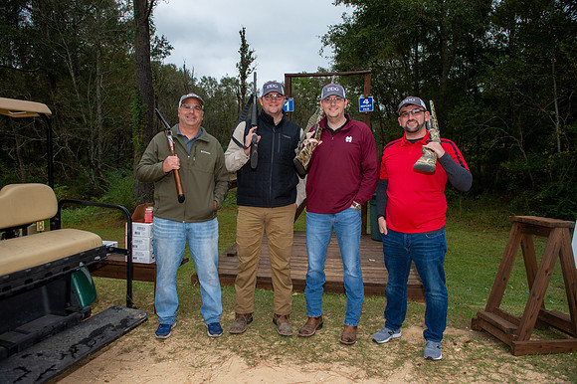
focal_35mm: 26
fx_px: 416
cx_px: 288
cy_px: 192
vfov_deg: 49.5
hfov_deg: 69.4
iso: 400
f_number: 4.5
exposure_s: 1/250
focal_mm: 26
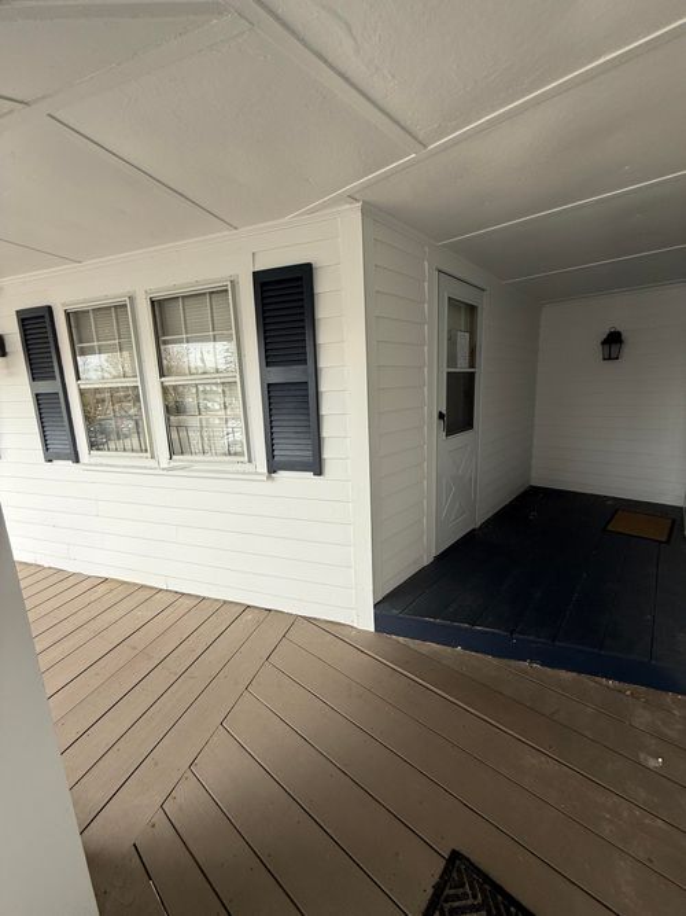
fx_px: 370
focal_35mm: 14
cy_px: 458
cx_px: 343
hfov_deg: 85.7
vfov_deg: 102.1
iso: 50
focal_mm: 2.22
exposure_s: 1/115
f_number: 2.2
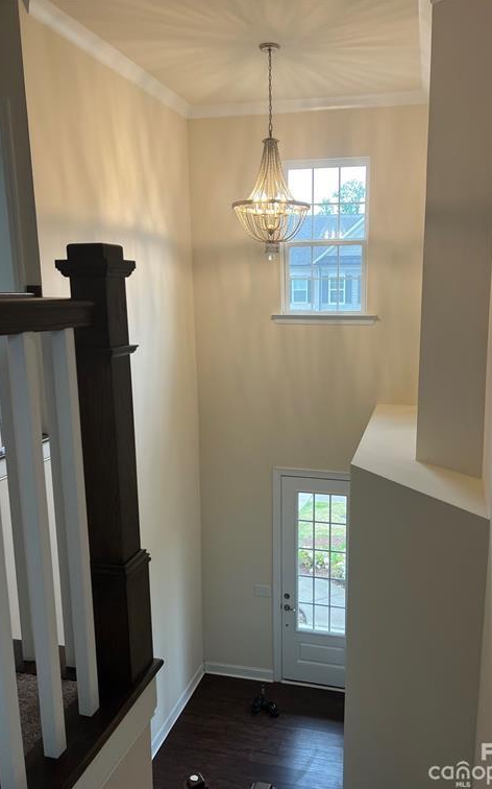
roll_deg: +0.0
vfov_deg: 66.5
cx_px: 294
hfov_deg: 44.3
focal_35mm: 28
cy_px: 398
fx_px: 601
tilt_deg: -9.0
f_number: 1.5
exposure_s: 1/120
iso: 125
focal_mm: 5.7
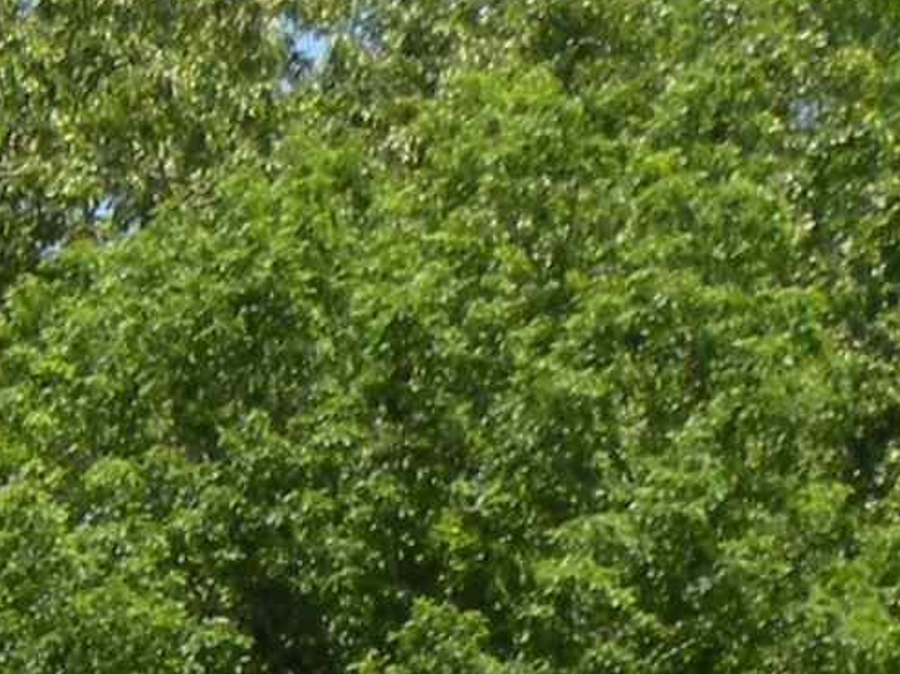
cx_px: -1868
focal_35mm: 263
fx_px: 6836
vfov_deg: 5.3
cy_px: 2026
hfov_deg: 6.8
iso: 64
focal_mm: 7.4
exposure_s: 1/181
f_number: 5.6
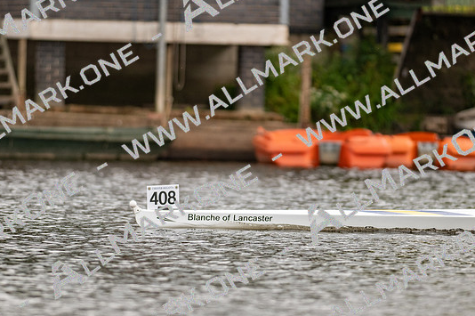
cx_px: 231
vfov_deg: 2.8
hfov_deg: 4.2
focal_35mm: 489
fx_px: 6446
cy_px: 162
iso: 400
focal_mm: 300
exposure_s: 1/2000
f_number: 4
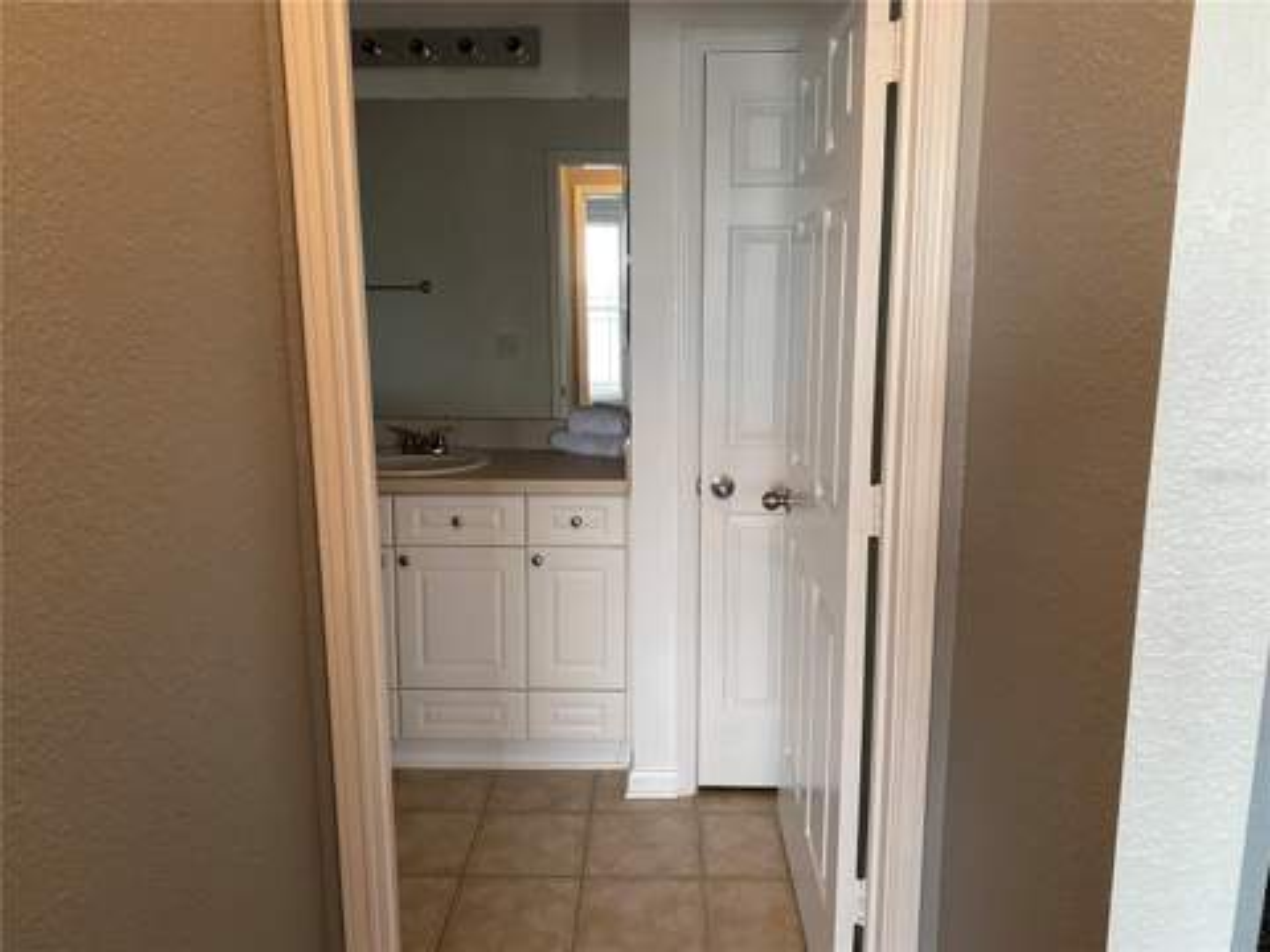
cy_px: 476
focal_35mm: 26
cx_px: 635
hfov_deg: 67.3
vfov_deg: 53.1
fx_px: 954
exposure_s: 1/60
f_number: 1.8
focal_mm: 4.25
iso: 250
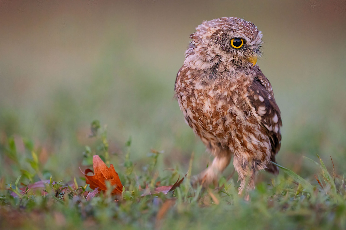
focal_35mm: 900
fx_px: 8649
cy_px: 115
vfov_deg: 1.5
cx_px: 173
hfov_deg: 2.3
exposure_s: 1/60
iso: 4000
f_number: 6.3
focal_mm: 600
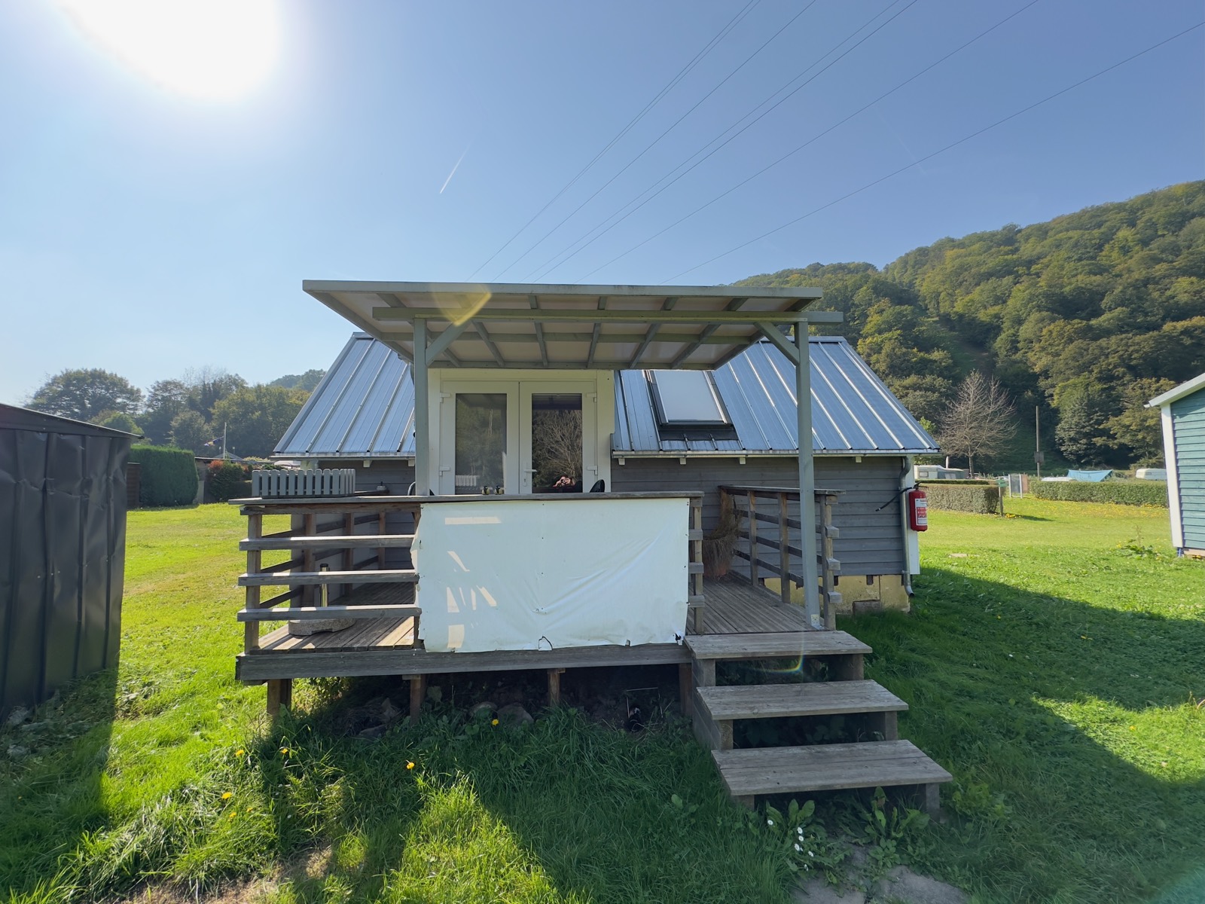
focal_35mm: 14
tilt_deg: +3.9
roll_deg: +0.3
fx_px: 487
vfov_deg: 85.7
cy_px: 452
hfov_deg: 102.1
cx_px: 602
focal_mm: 2.22
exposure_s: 1/769
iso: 40
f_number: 2.2
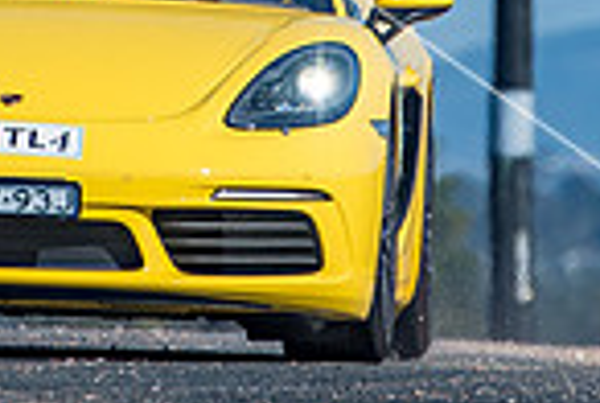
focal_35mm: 1188
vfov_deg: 1.2
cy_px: -220
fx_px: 19840
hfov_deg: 1.7
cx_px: 58
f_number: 4.5
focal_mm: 200
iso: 100
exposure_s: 1/2500
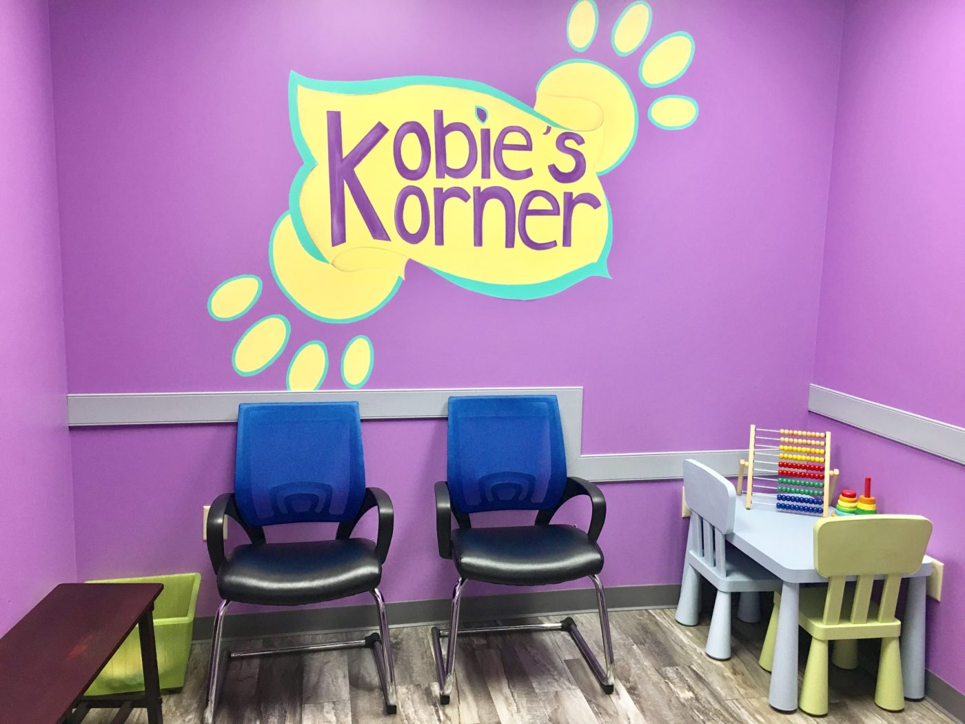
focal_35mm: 29
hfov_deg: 61.7
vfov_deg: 48.2
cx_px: 482
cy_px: 362
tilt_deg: -8.4
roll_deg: -0.9
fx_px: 808
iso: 80
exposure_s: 1/30
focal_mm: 4.15
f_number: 2.2
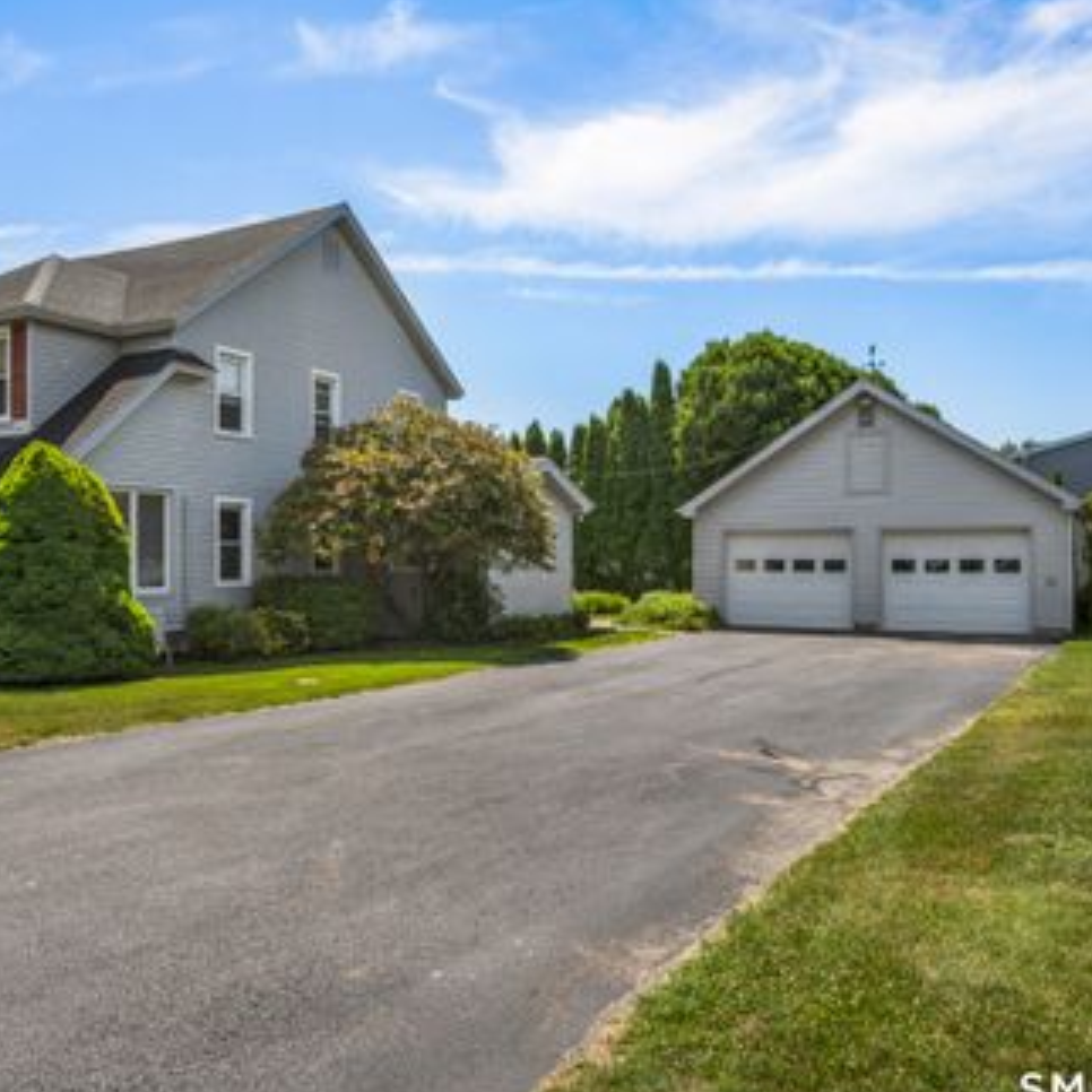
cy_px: 554
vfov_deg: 55.6
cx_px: 427
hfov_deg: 55.1
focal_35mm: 29
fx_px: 1035
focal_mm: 22
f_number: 9
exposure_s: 1/400
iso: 320
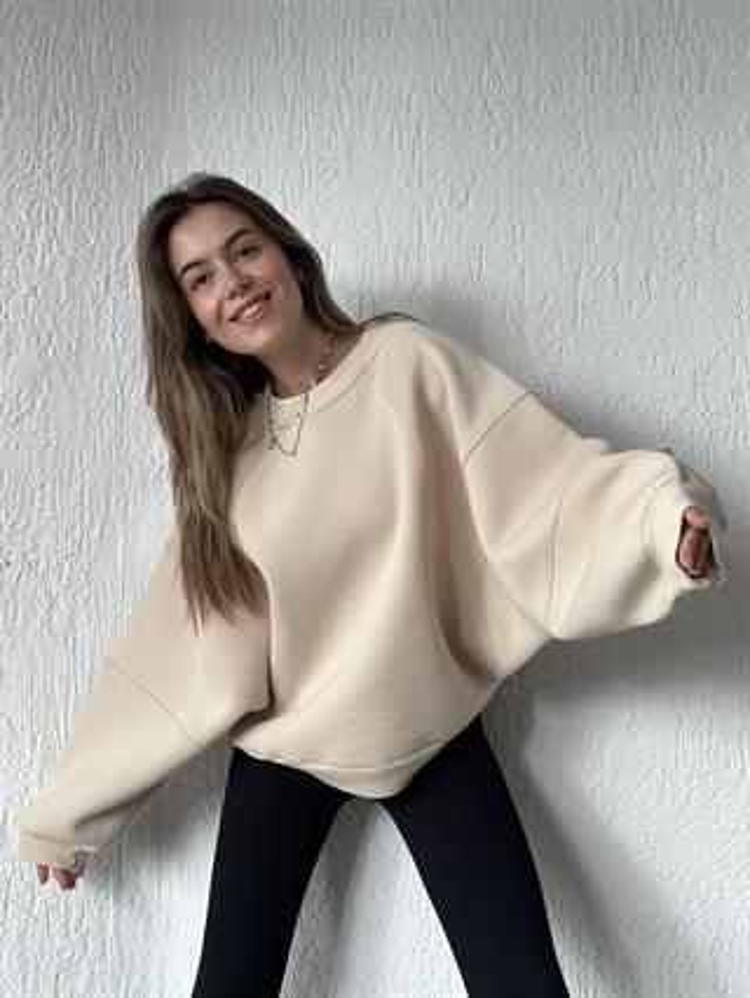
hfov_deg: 30.3
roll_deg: +0.0
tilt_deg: +2.8
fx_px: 1385
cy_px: 499
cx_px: 375
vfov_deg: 39.6
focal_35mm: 48
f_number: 1.78
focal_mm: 6.86
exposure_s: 1/121
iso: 100
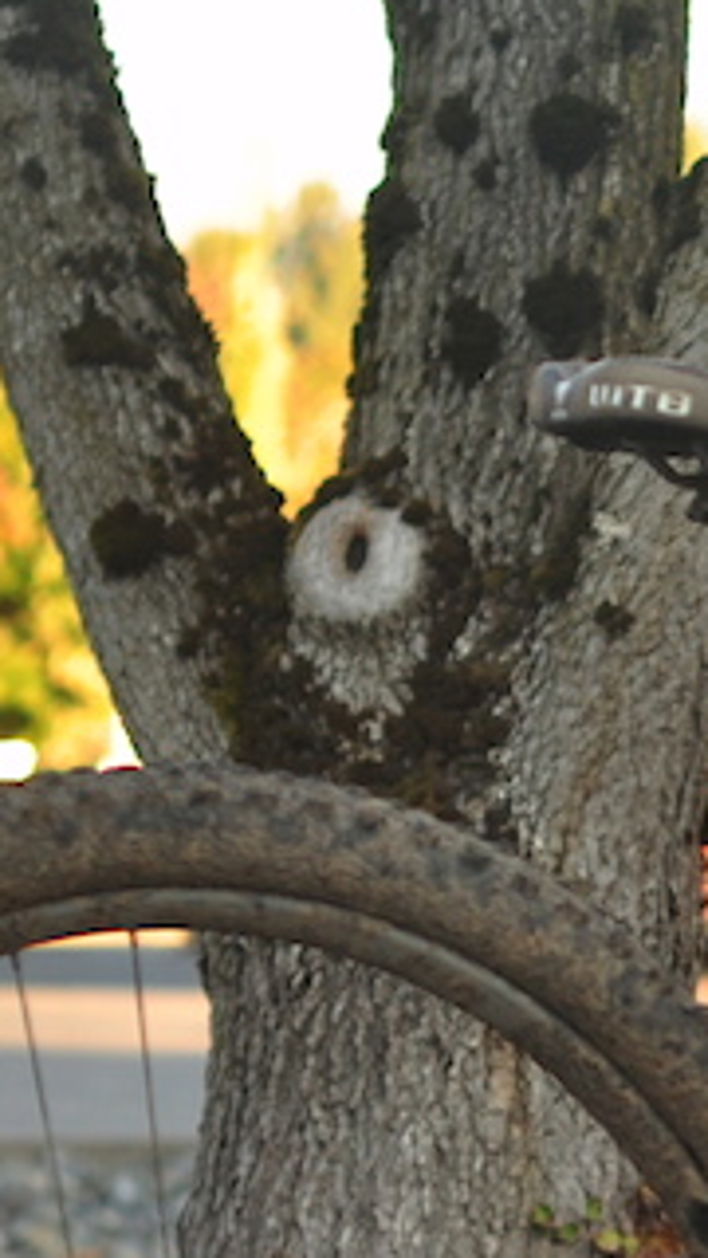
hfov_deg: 4.8
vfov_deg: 8.6
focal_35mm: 251
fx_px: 8377
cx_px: 1447
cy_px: 1065
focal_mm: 50
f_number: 3.3
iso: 200
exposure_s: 1/250
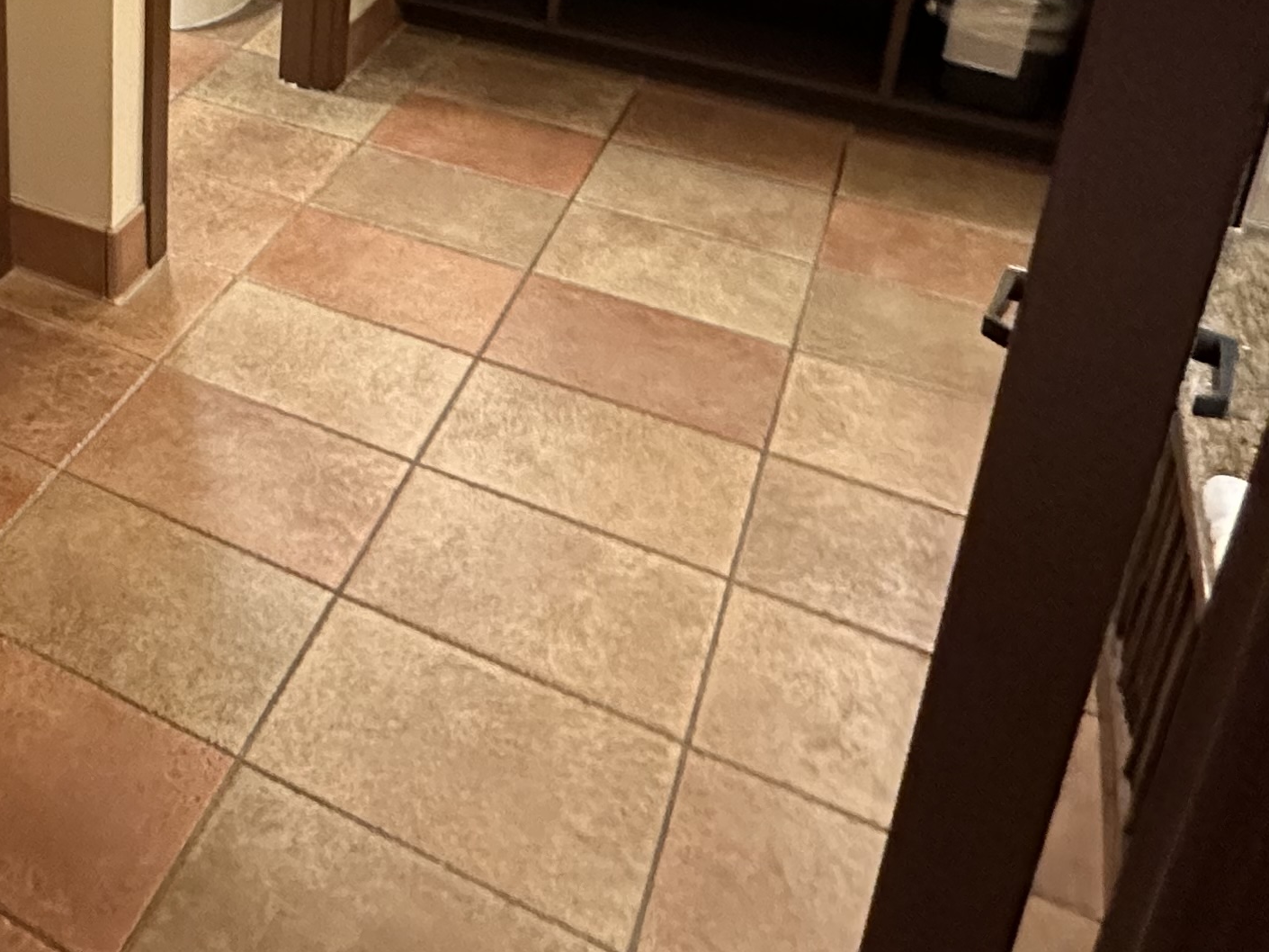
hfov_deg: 42.4
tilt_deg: -19.2
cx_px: 98
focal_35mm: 40
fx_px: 1466
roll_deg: -0.2
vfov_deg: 31.9
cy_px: -91
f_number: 2.2
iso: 800
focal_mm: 2.22
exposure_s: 1/60
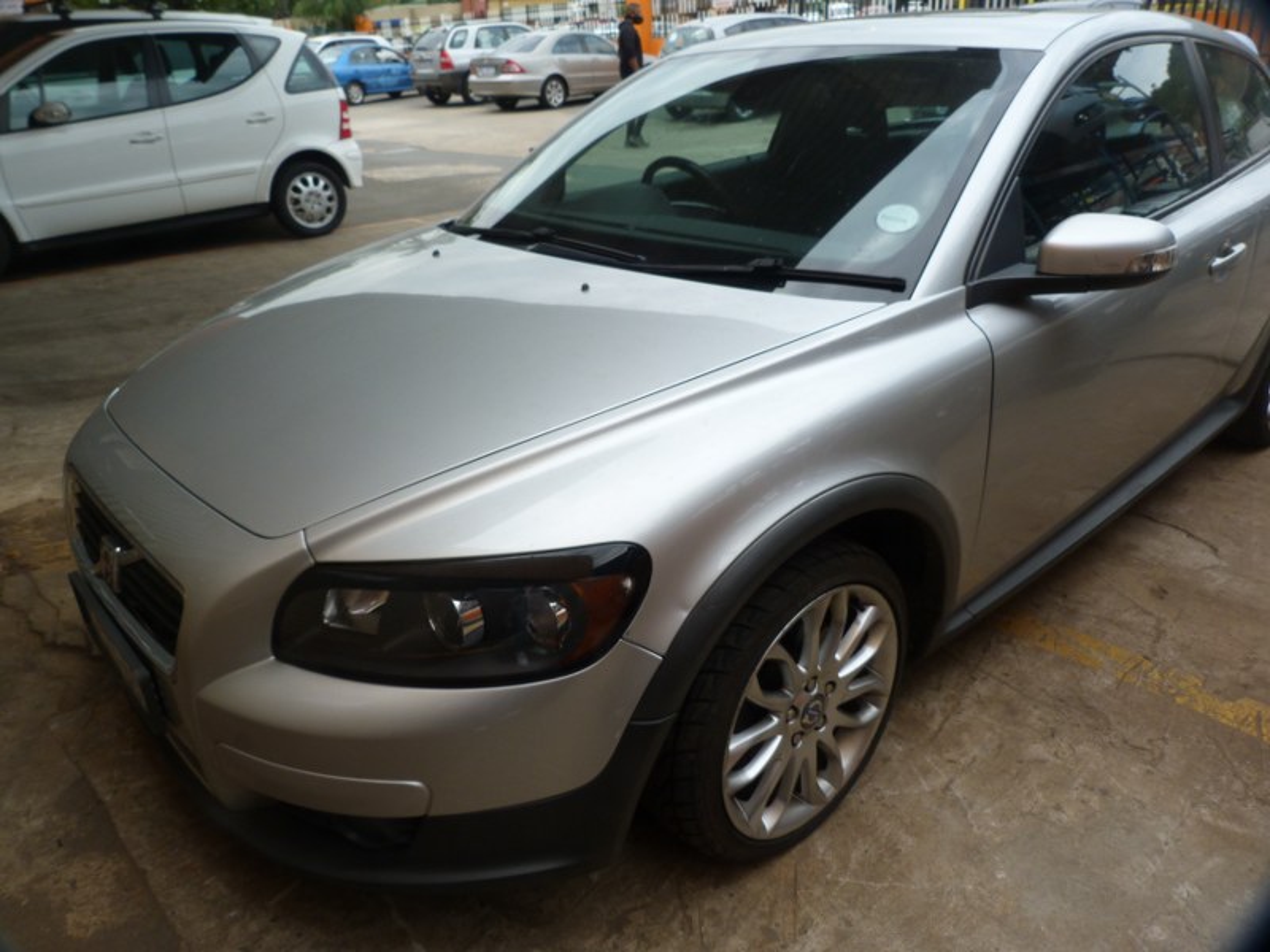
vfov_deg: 54.9
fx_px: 917
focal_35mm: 25
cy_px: 476
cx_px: 635
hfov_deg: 69.4
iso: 80
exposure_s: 1/125
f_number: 3.6
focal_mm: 4.5
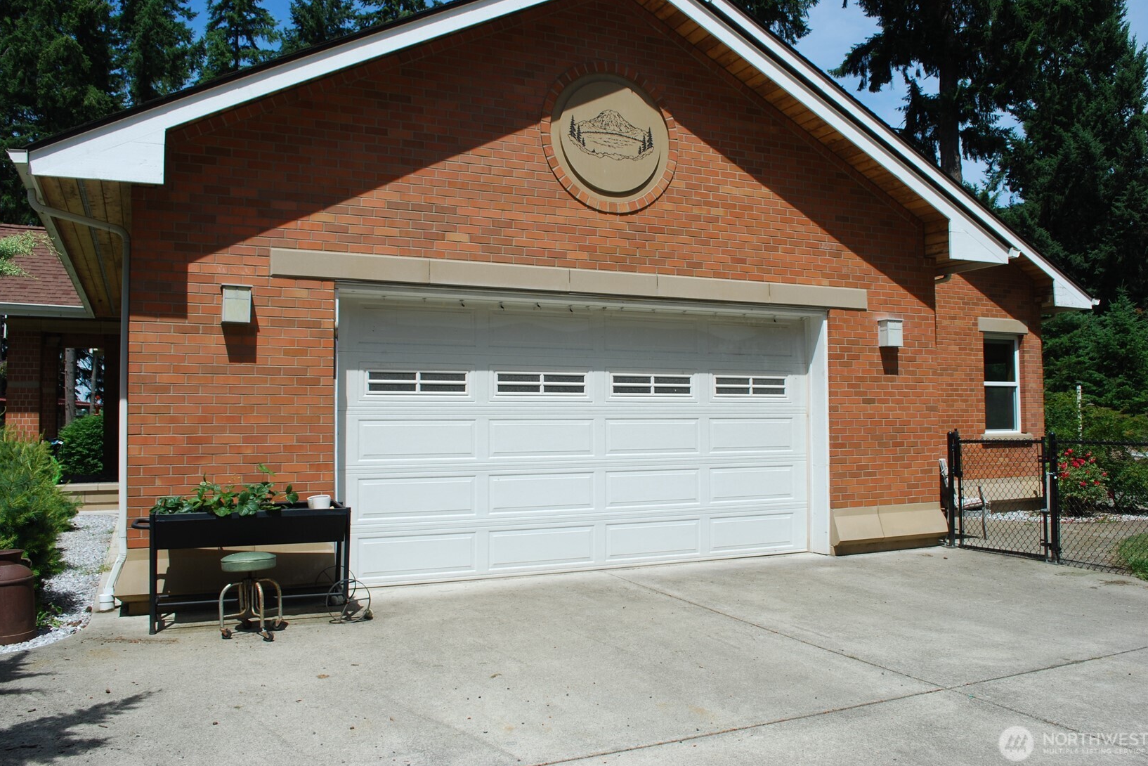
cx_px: 575
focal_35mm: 28
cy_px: 372
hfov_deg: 65.5
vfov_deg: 46.4
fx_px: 893
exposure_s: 1/250
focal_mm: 18
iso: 100
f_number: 8
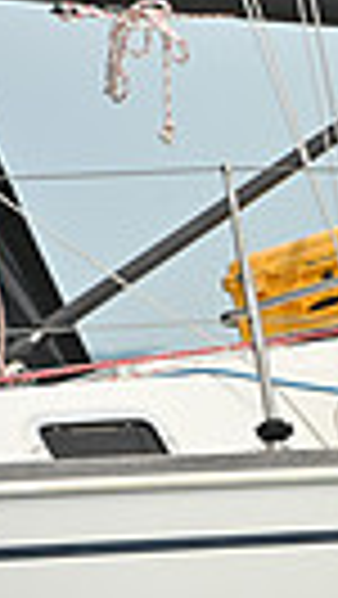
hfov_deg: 1.5
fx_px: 12706
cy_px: 438
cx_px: 1280
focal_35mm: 799
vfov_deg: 2.7
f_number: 8
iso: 320
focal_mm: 175
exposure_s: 1/2000
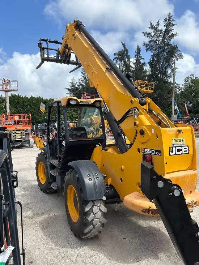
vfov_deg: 67.3
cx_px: 100
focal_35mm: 26
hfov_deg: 53.1
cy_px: 132
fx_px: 199
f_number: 1.5
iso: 50
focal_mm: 5.7
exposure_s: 1/2994
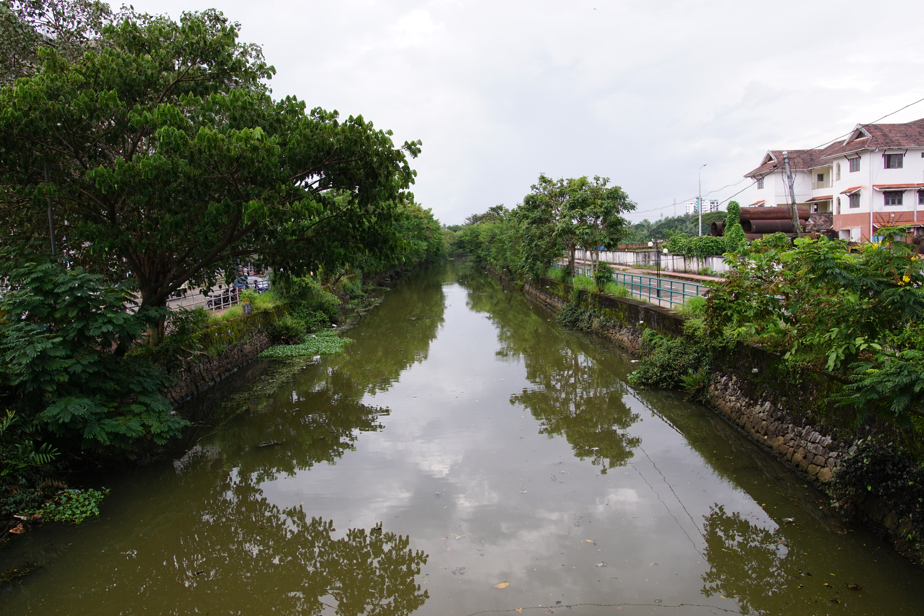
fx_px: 693
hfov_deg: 67.4
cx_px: 462
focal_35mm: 27
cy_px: 308
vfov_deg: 47.9
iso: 320
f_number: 6.3
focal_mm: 18
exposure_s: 1/80
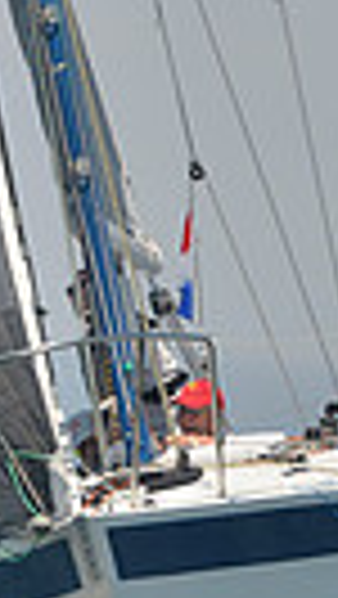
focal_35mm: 1826
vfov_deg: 1.2
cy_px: 564
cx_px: 248
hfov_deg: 0.7
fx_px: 29039
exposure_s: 1/1250
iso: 200
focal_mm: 400
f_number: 5.6
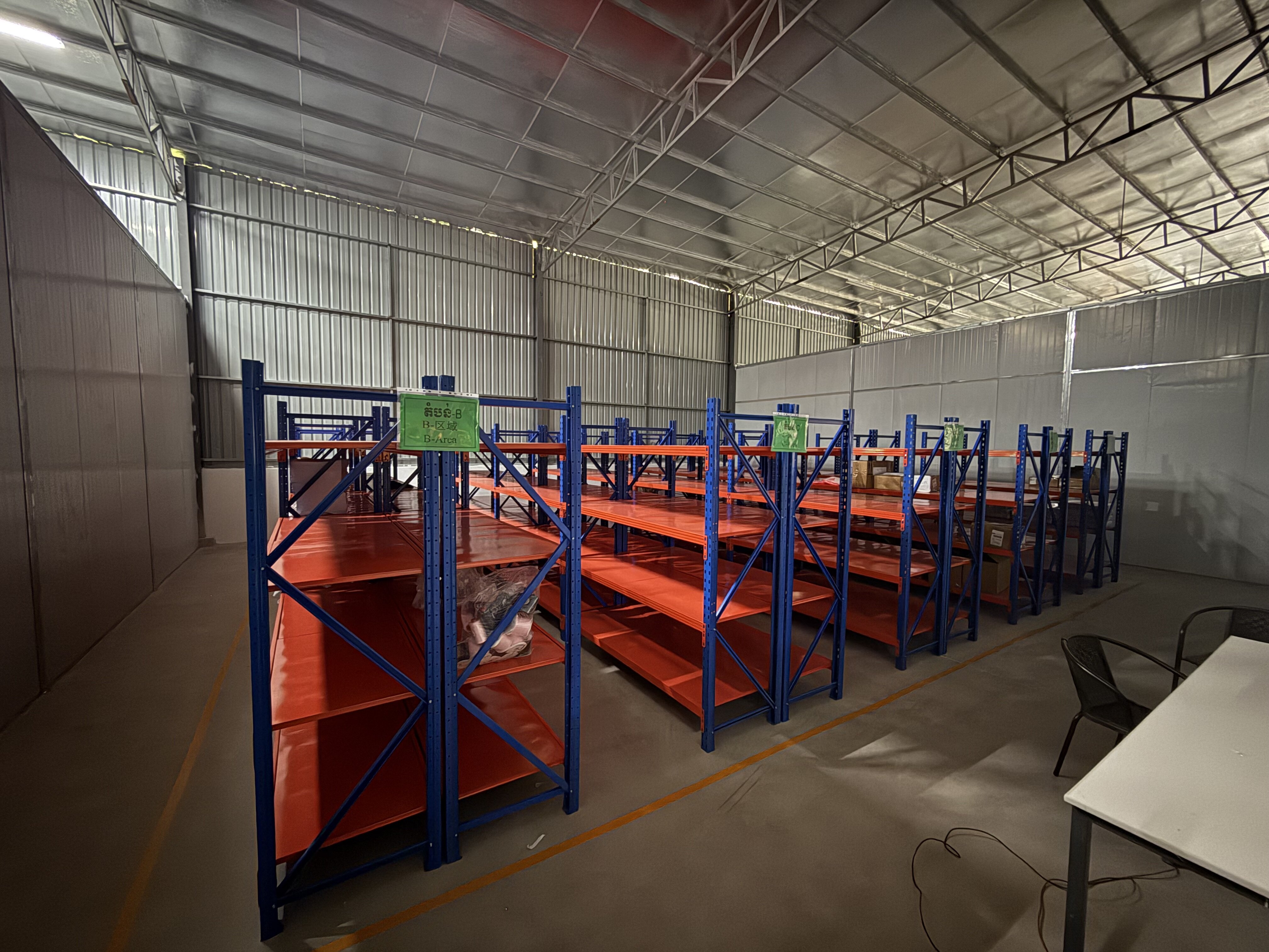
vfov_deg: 85.7
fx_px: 513
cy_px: 476
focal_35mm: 14
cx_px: 634
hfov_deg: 102.1
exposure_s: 1/10
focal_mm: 2.22
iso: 1600
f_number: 2.2
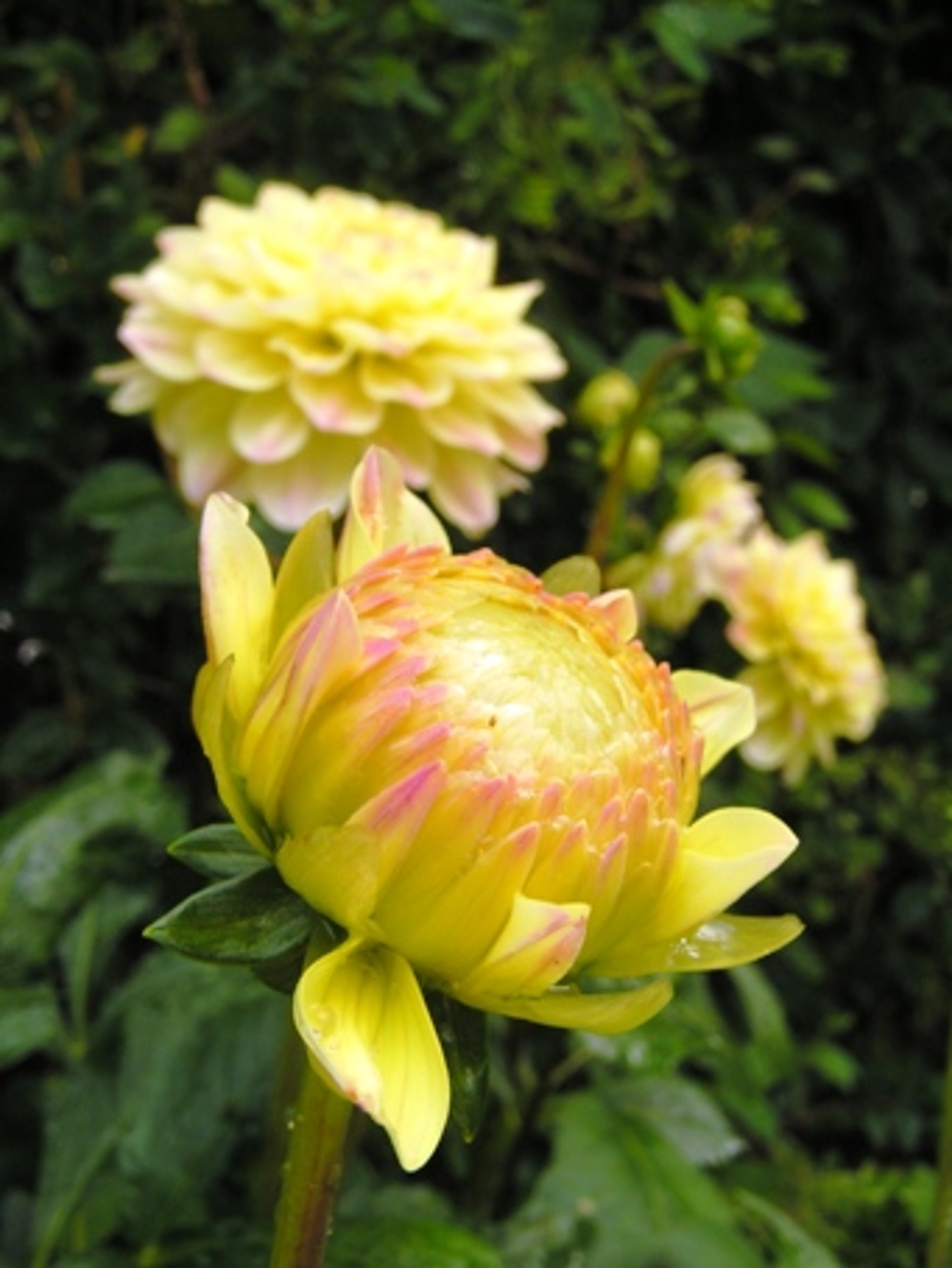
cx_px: 476
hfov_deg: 35.2
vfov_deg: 45.8
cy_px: 634
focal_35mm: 41
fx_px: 1502
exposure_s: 1/60
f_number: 5.6
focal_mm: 6.8
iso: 50
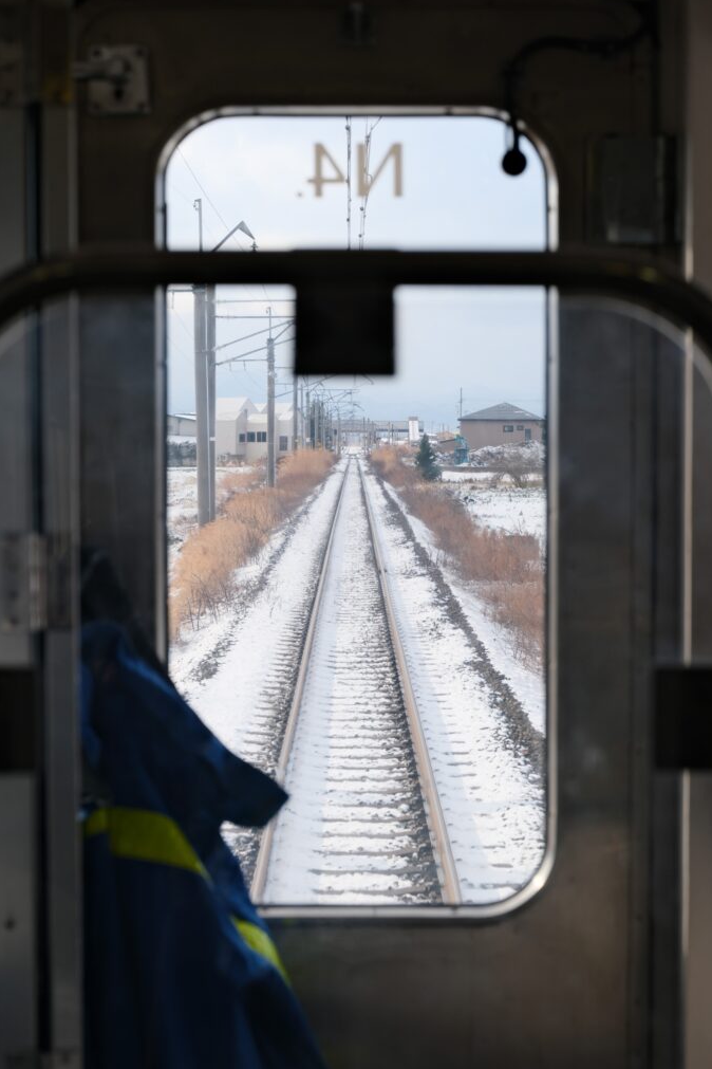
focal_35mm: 76
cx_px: 359
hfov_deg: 17.9
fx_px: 2254
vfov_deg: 26.7
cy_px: 530
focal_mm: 50
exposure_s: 1/420
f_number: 5.6
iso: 250
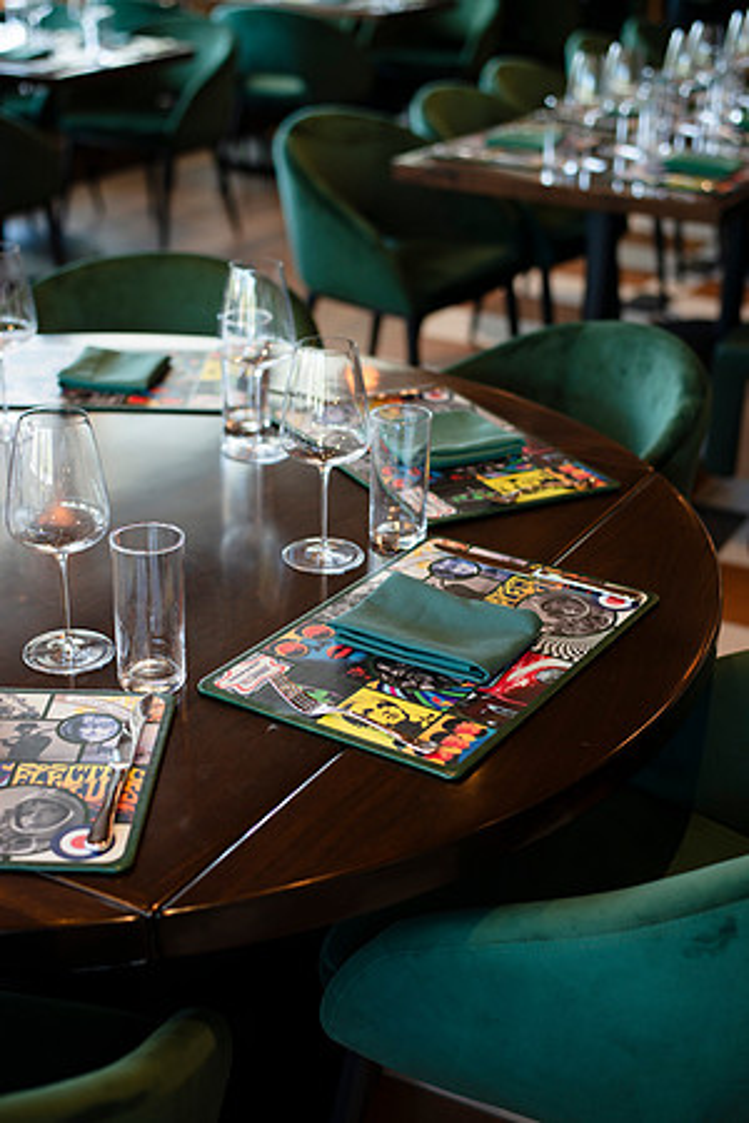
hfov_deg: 27.0
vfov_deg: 39.6
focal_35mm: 50
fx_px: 1560
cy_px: 562
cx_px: 374
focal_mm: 50
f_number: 2.8
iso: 320
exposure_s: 1/160
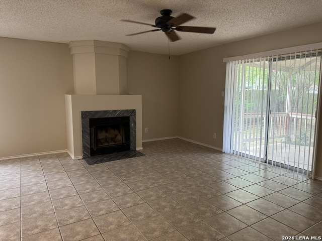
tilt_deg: -7.1
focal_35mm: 24
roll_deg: -0.2
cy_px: 120
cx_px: 161
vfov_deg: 56.8
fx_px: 223
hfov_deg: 71.6
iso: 250
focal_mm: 6.76
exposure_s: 1/60
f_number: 1.78
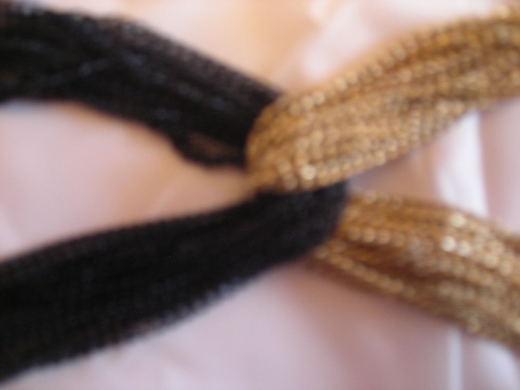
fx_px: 571
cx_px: 260
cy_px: 195
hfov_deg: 49.0
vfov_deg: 37.7
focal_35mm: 38
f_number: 3.2
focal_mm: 6.3
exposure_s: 1/4.4
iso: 200
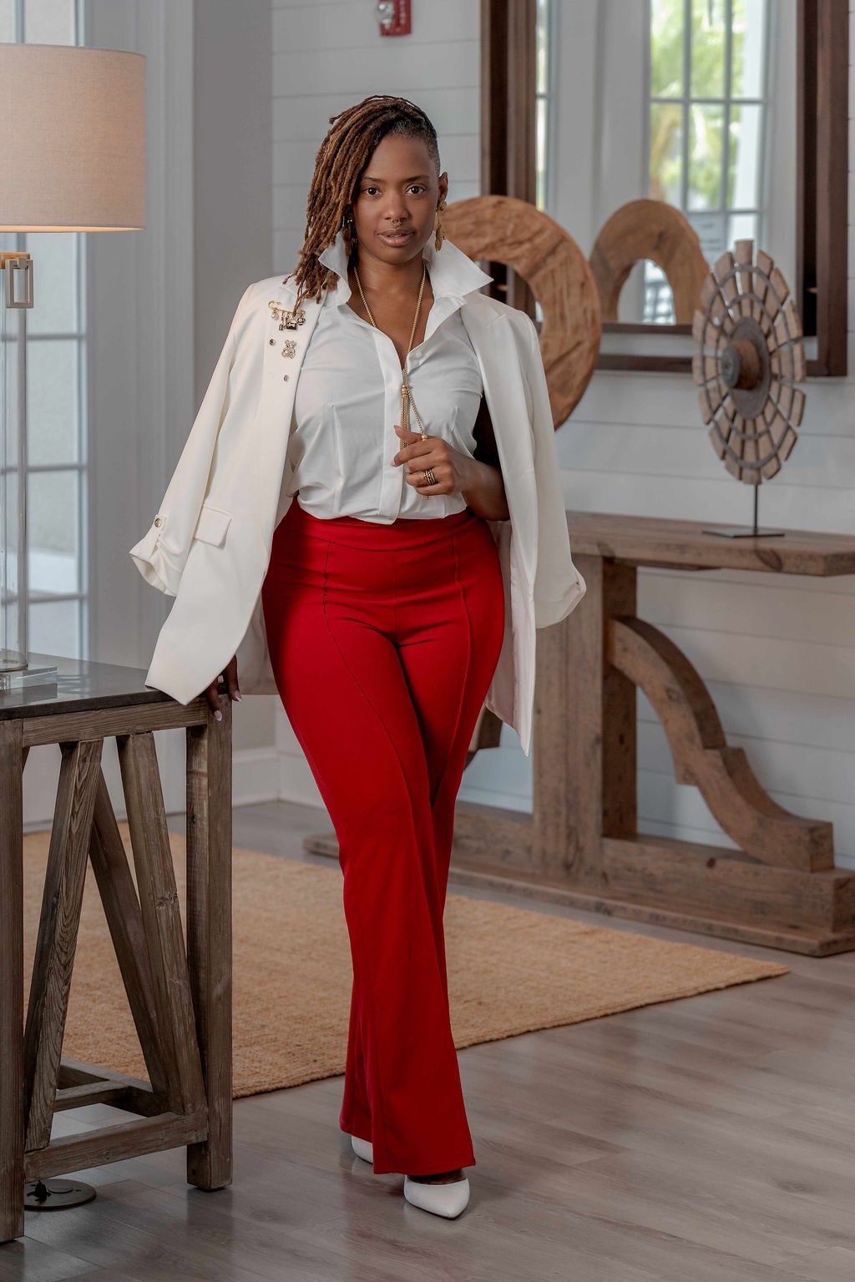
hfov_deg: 15.9
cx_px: 428
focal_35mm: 86
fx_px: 3064
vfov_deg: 23.6
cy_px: 641
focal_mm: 86
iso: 800
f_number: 4.5
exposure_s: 1/160
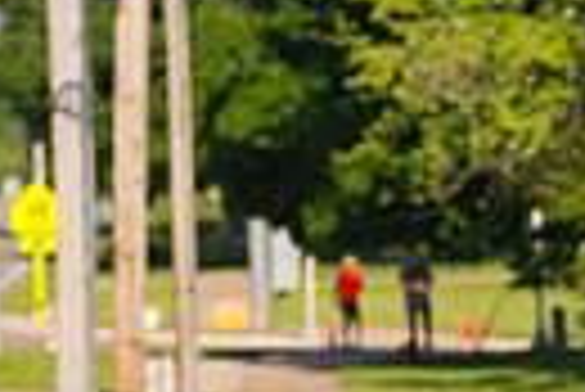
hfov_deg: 2.9
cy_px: 408
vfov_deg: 1.9
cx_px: 1188
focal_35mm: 715
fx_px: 11632
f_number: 5.6
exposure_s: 1/2000
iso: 400
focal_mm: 160
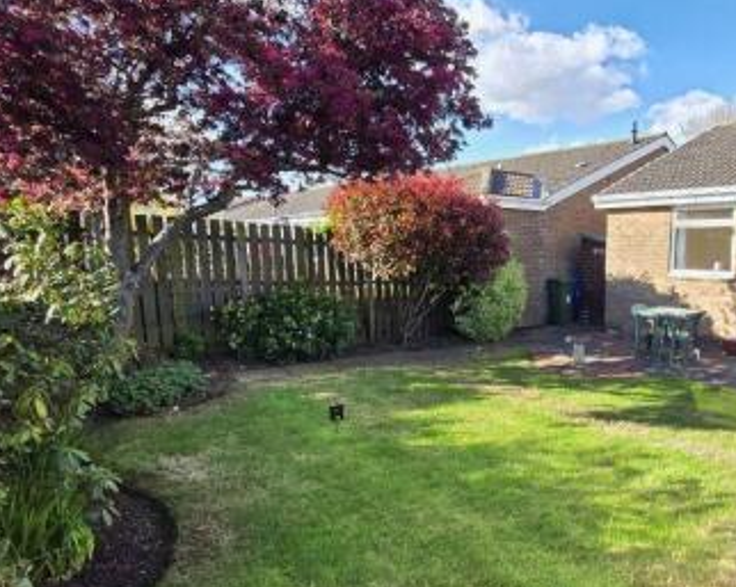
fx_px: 501
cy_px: 330
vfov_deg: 60.6
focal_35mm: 23
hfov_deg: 68.2
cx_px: 547
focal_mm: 2.2
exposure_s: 1/526
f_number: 1.9
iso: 40
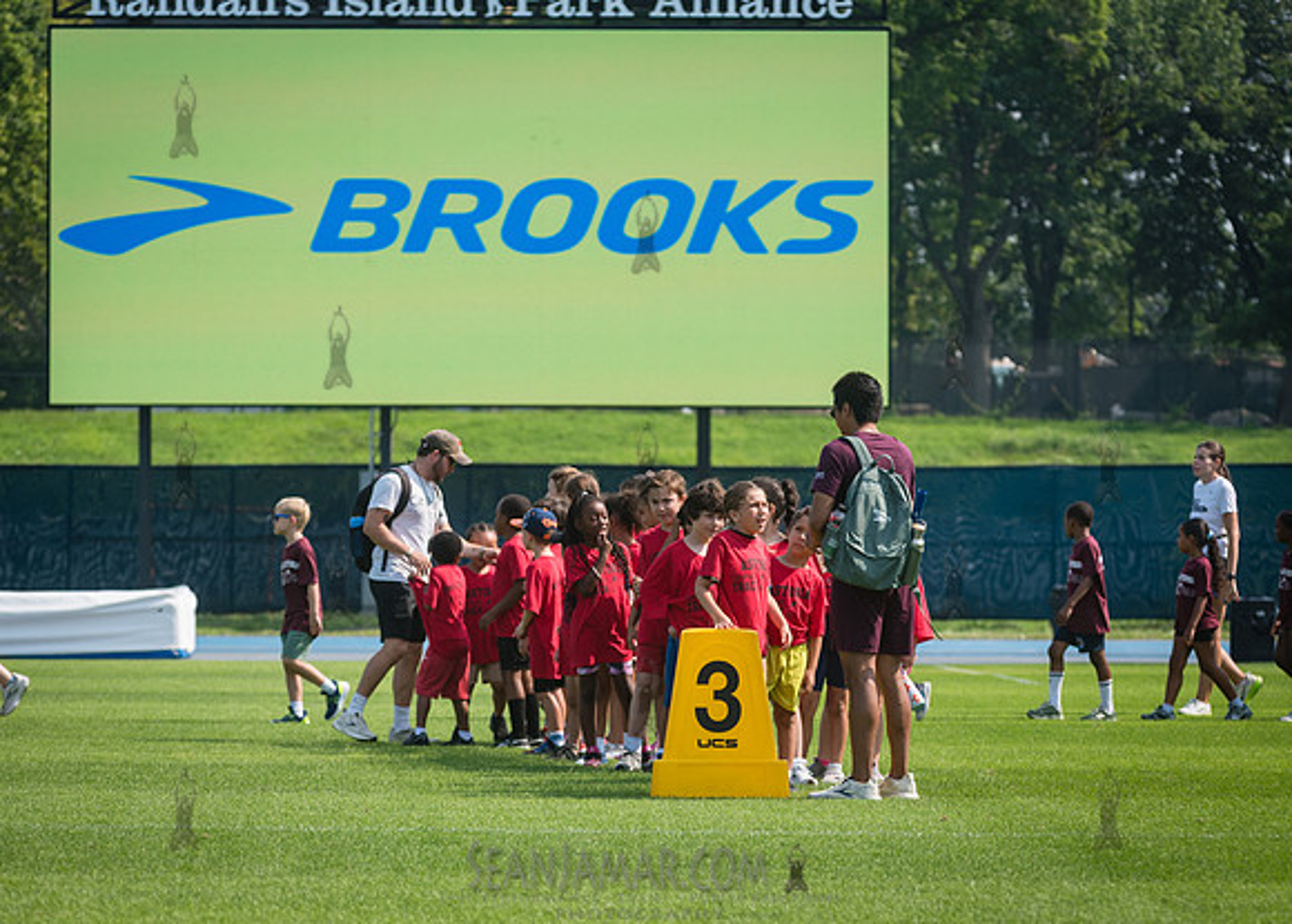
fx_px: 8378
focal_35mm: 228
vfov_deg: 6.3
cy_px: 501
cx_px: 750
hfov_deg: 8.8
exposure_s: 1/500
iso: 160
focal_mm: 185
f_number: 5.6
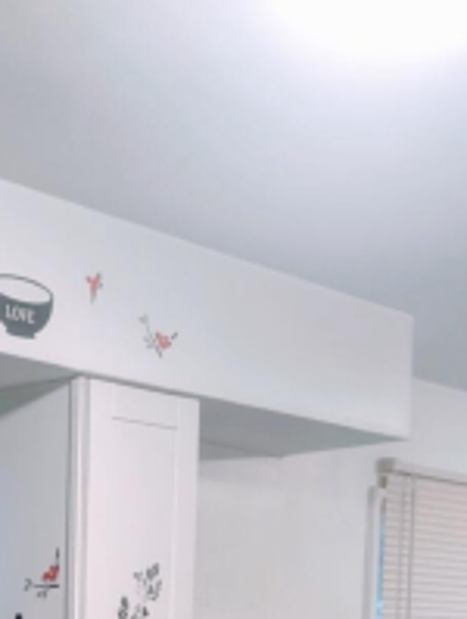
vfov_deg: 21.6
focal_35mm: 80
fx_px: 1434
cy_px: 843
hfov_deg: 18.0
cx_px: -9
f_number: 1.68
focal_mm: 6.9
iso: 46
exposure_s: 1/24
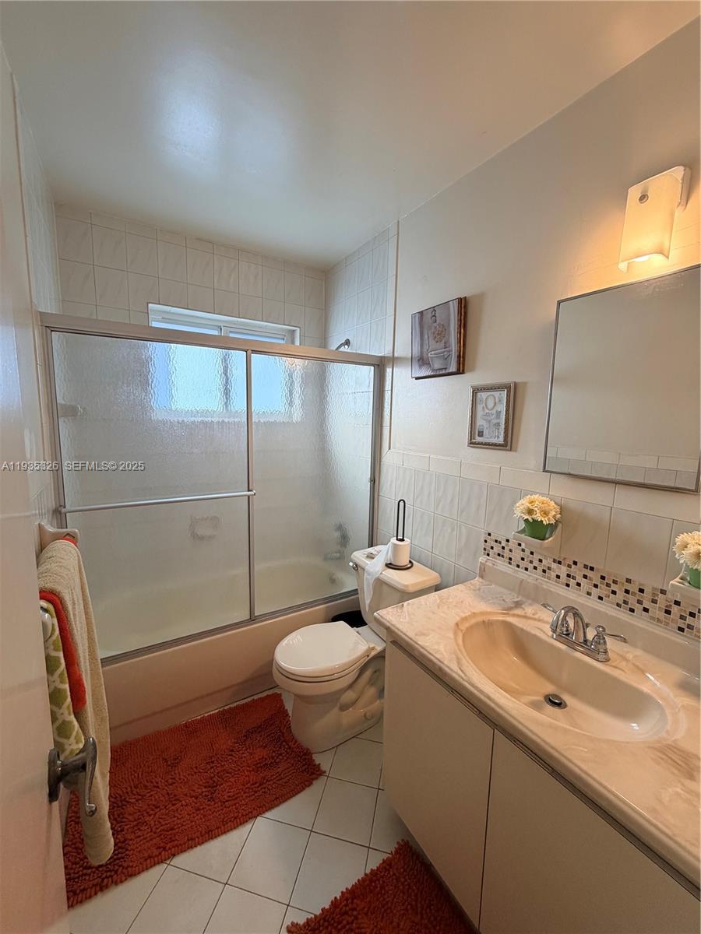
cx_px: 350
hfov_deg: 85.7
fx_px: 378
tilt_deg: -7.5
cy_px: 467
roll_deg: -1.1
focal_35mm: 14
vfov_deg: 102.1
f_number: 2.2
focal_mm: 2.22
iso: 125
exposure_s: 1/120
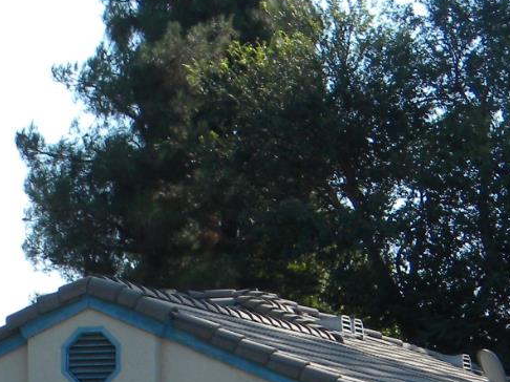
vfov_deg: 8.4
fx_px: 2548
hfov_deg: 11.4
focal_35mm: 173
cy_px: 533
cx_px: 42
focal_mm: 10.1
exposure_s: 1/498
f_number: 4.1
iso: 98
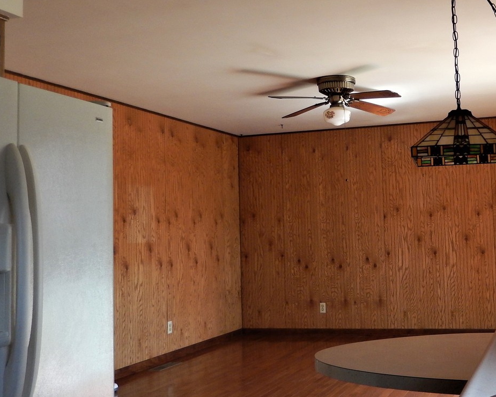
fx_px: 558
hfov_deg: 46.6
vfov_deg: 39.1
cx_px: 359
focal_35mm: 38
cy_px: 168
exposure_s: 1/30
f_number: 3.4
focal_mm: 4.5
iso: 200
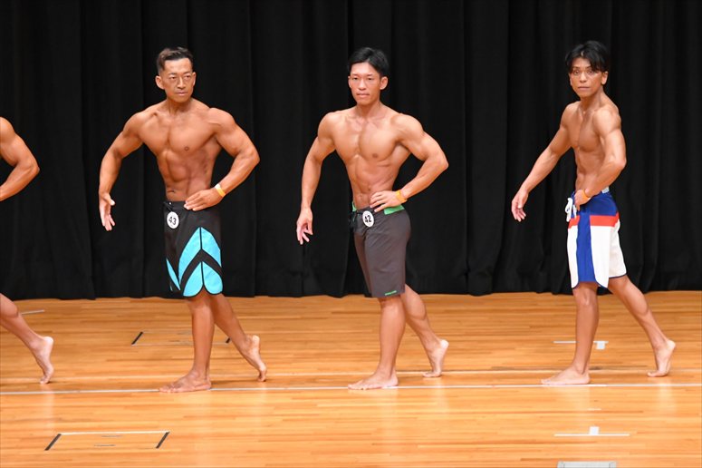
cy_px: 234
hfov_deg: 8.1
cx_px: 351
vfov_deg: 5.4
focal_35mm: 255
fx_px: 4970
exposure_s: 1/400
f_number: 5.6
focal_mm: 170
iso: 5000
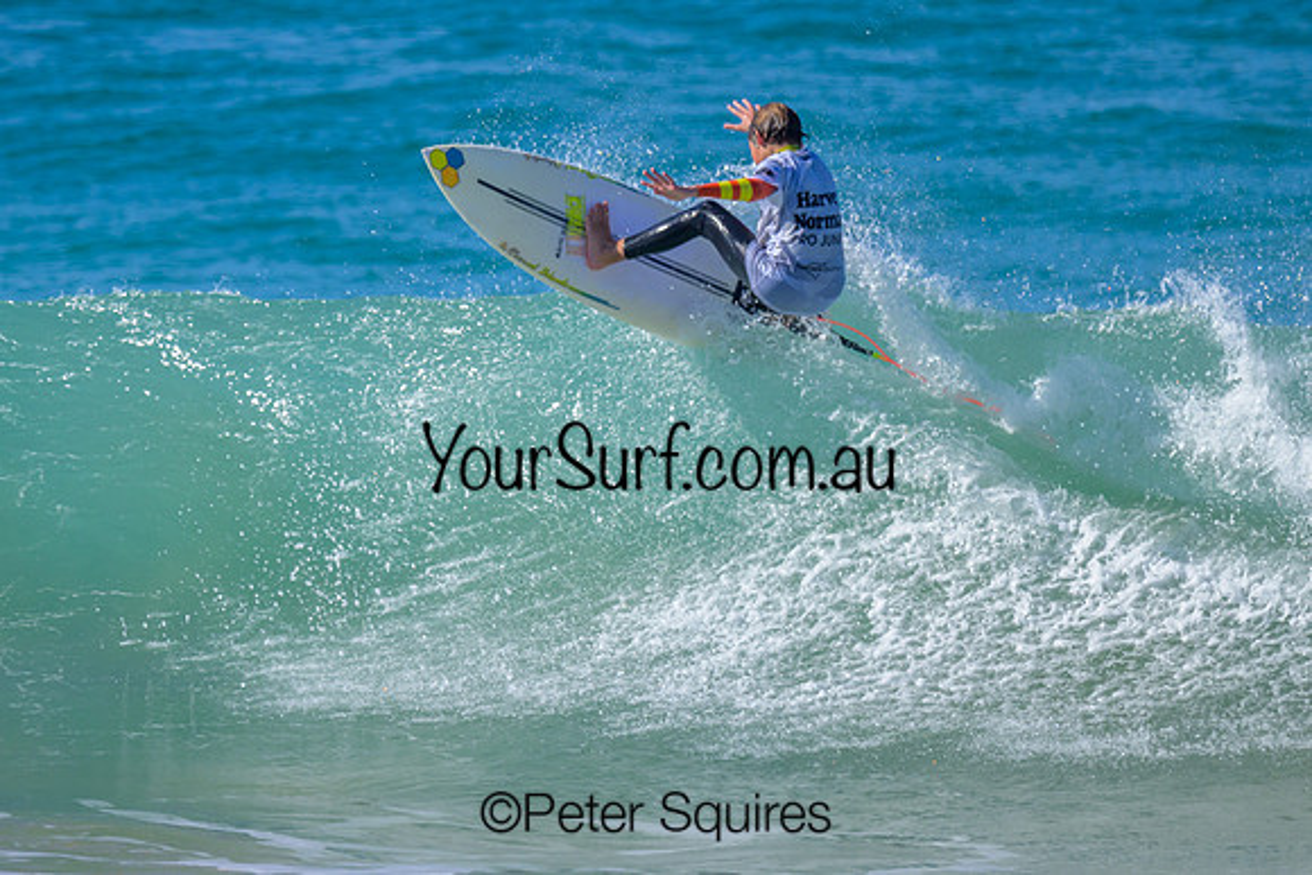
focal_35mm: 1098
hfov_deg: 1.9
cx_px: 672
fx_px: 40038
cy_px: 291
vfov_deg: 1.3
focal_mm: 800
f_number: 6.3
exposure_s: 1/2000
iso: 360
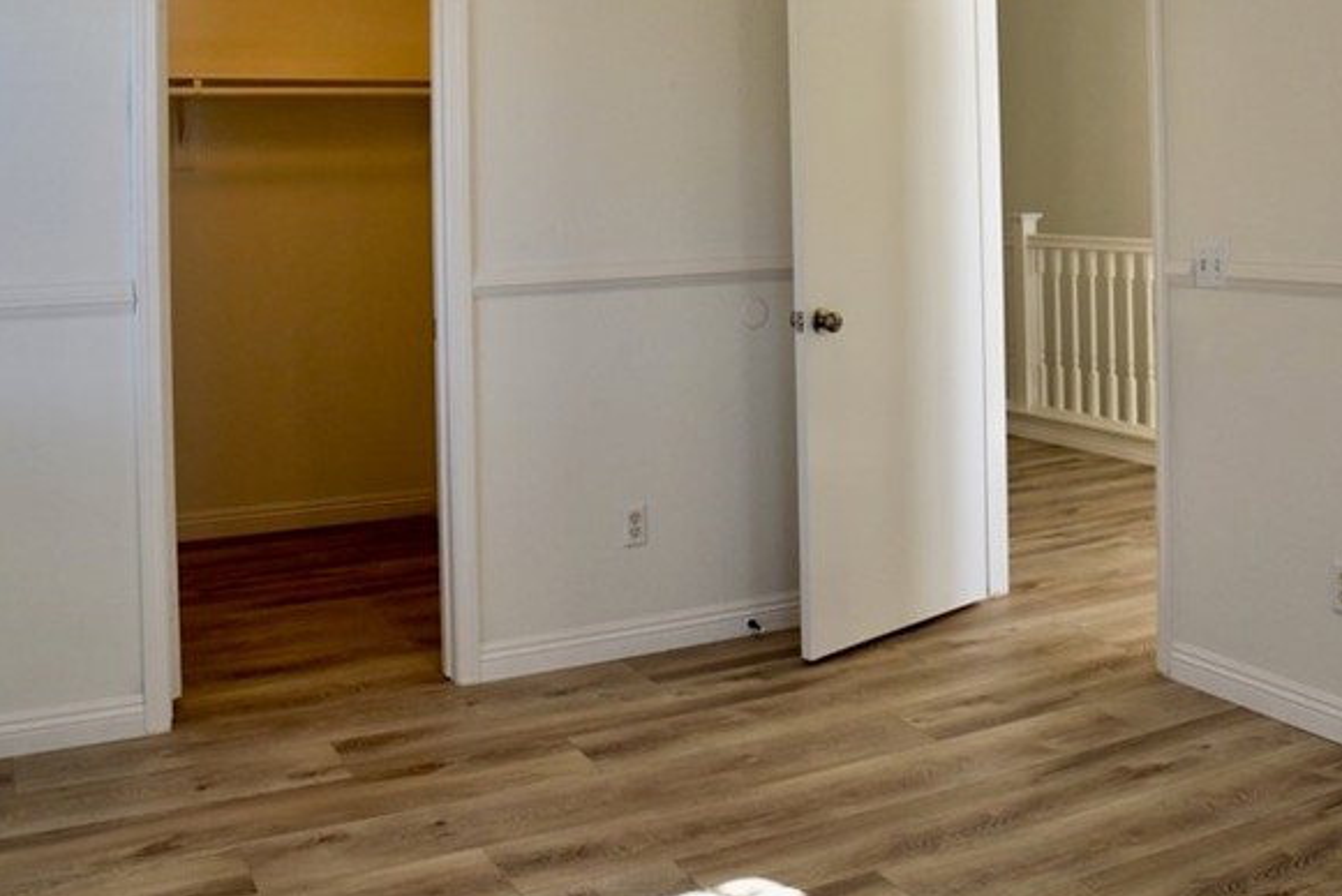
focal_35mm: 37
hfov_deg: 51.9
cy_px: 137
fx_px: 1380
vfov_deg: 34.5
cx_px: 698
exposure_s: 1/125
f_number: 5.6
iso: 400
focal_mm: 14
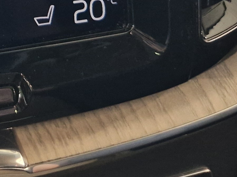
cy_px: -158
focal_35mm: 102
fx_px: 698
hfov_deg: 18.3
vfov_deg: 12.9
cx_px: -46
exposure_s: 1/100
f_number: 1.8
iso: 400
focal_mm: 5.4
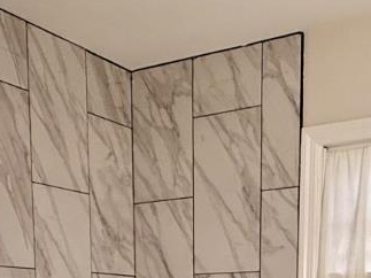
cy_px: 427
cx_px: 203
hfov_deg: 29.8
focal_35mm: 65
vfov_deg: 19.4
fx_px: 696
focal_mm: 2.22
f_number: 2.2
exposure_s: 1/120
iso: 250
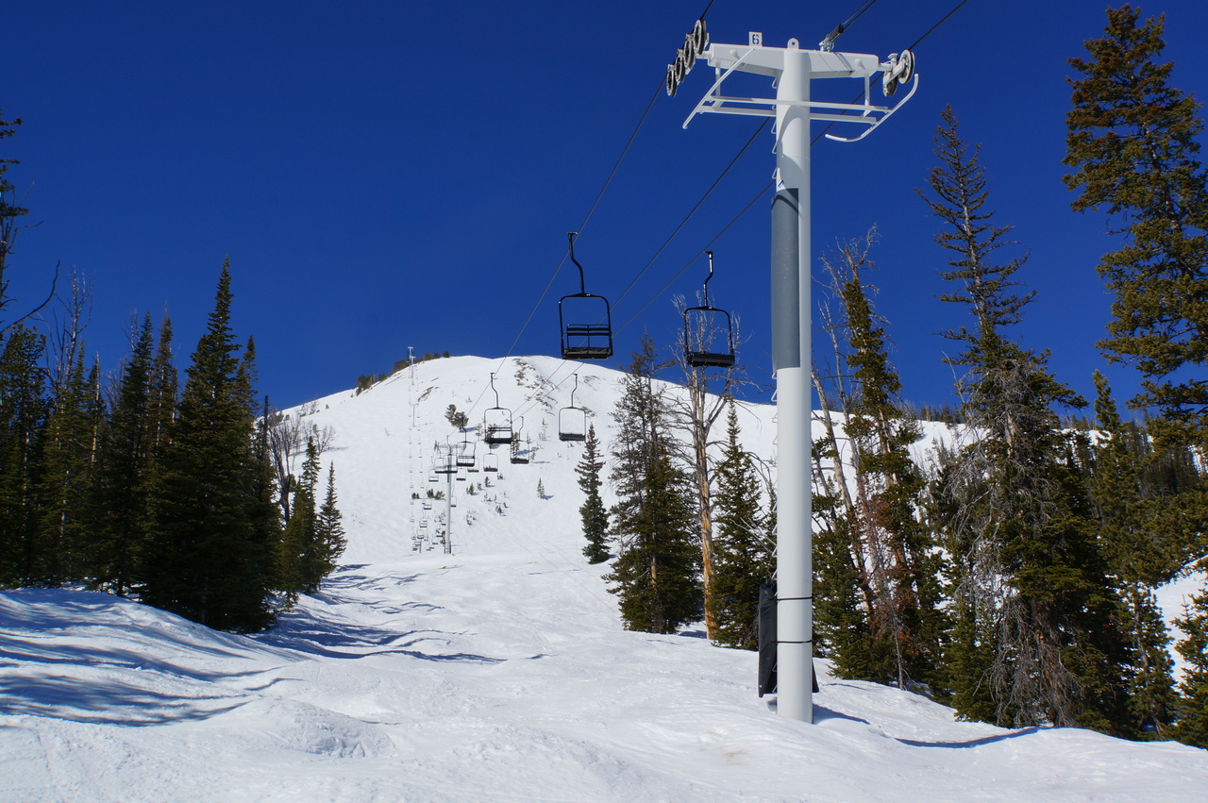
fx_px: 1282
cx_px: 604
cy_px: 402
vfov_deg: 34.8
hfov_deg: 50.4
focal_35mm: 38
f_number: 16
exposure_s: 1/160
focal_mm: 25.5
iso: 100
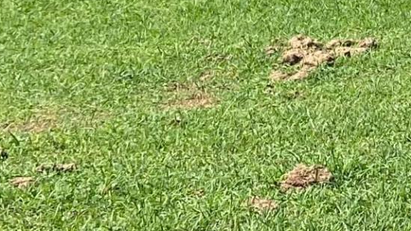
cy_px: -343
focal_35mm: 148
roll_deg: +0.8
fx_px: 1613
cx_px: 1039
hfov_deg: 11.5
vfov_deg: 7.6
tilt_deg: +0.4
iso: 32
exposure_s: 1/1808
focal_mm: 4.25
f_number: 1.8
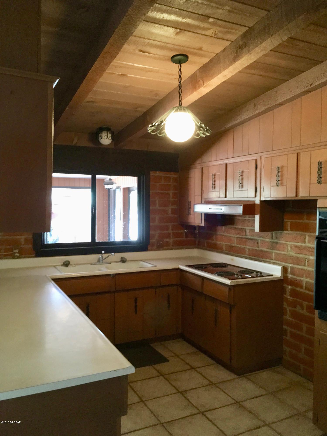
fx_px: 365
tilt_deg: -3.0
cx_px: 164
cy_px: 218
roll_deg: +0.1
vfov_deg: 61.7
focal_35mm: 29
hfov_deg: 48.2
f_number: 2.2
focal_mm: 4.15
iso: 200
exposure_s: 1/15
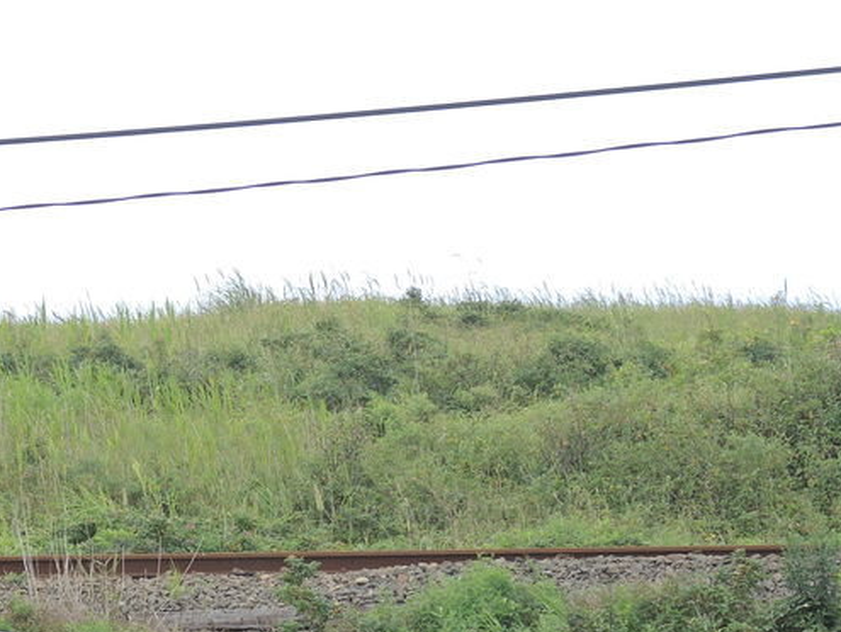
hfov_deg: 6.0
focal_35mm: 327
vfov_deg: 4.5
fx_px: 7950
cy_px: 753
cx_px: 80
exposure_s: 1/250
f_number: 3.5
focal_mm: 28.4
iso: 100
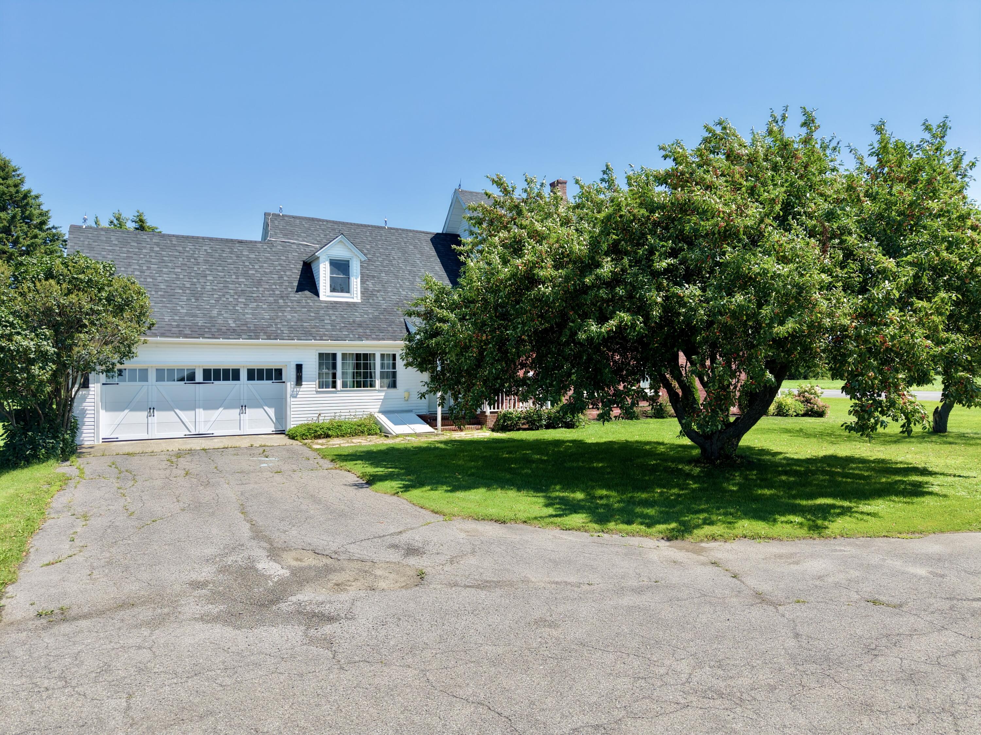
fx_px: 680
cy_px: 368
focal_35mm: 24
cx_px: 490
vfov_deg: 56.8
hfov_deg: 71.6
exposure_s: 1/4000
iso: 240
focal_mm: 8.67
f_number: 1.8
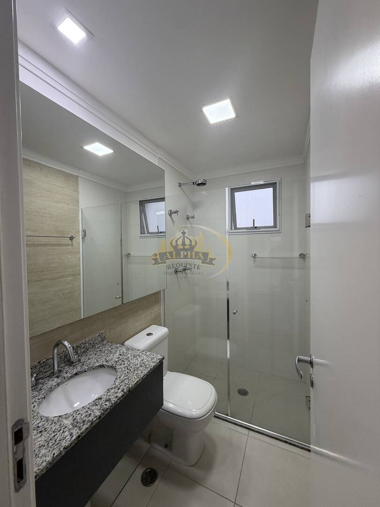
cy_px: 254
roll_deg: +0.6
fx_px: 205
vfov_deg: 102.1
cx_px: 190
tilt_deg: -1.6
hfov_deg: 85.7
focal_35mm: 14
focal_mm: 2.22
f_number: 2.2
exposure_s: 1/120
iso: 250
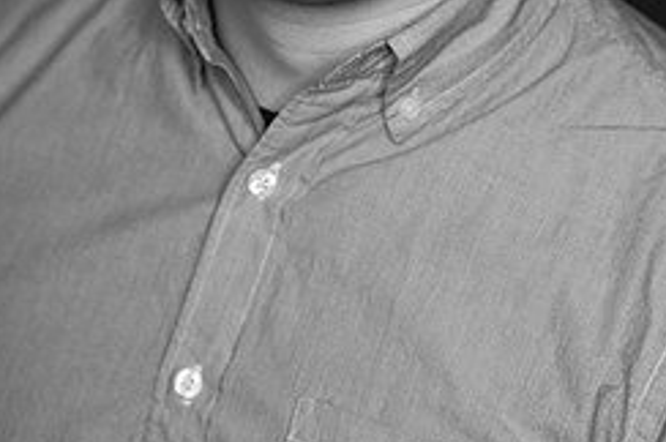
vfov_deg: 8.6
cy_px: -109
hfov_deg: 13.1
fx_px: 2901
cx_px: 328
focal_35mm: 157
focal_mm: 85
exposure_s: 1/500
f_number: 3.5
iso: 2000
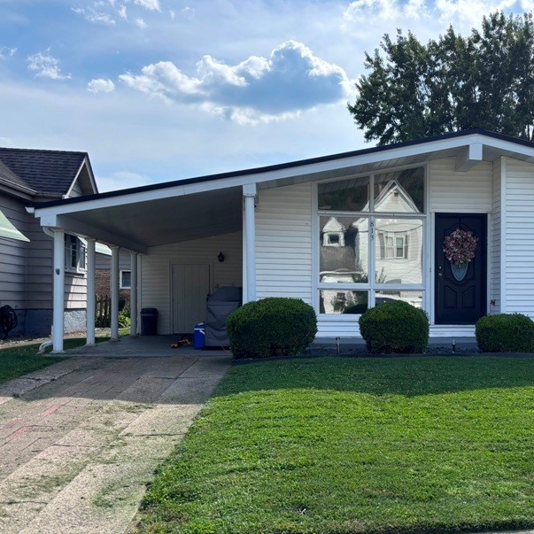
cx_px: 396
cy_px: 298
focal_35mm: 39
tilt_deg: -1.0
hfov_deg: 41.7
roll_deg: -0.7
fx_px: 681
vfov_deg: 42.8
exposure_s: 1/4082
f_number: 1.6
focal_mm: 5.96
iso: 50
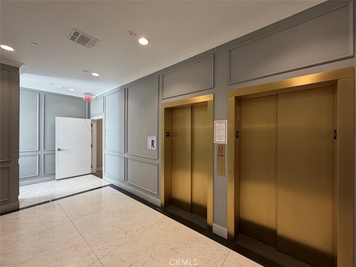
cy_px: 134
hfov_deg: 102.1
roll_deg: +0.4
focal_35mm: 14
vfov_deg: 85.7
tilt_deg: +0.1
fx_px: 144
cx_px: 178
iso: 160
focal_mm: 2.22
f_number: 2.2
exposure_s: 1/120
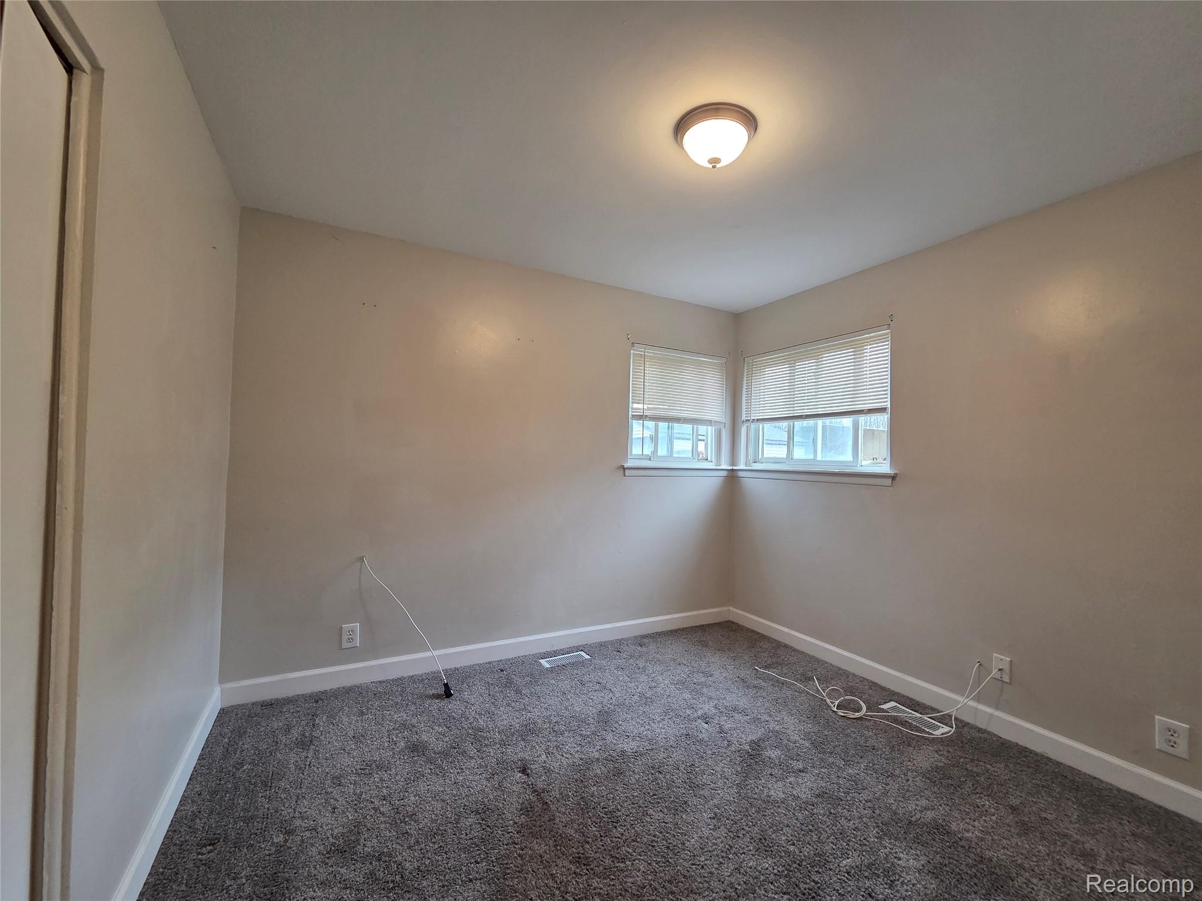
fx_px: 451
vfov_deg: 89.9
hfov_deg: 106.2
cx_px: 601
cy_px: 450
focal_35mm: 13
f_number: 2.2
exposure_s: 1/60
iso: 160
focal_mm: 2.2
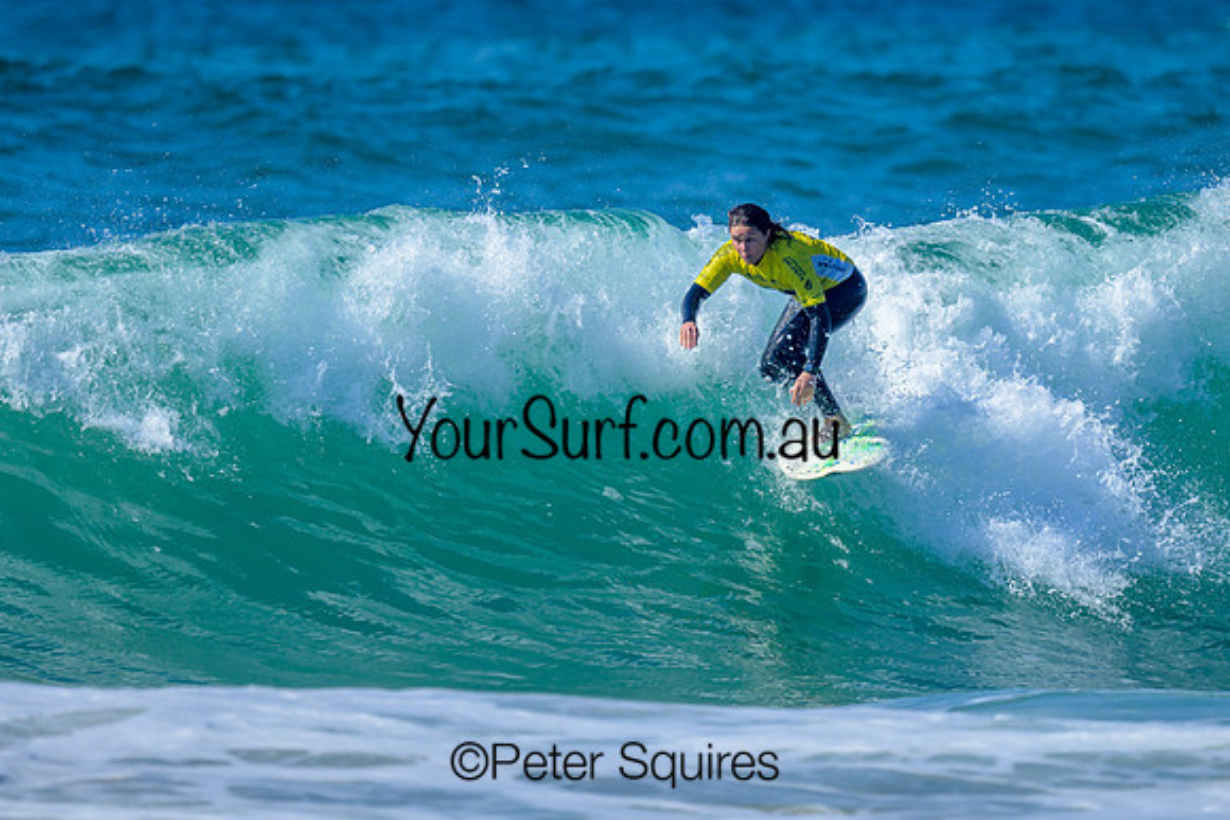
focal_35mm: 1098
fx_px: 37527
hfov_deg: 1.9
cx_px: 569
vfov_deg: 1.3
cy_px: 355
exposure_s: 1/2000
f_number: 6.3
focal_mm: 800
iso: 280
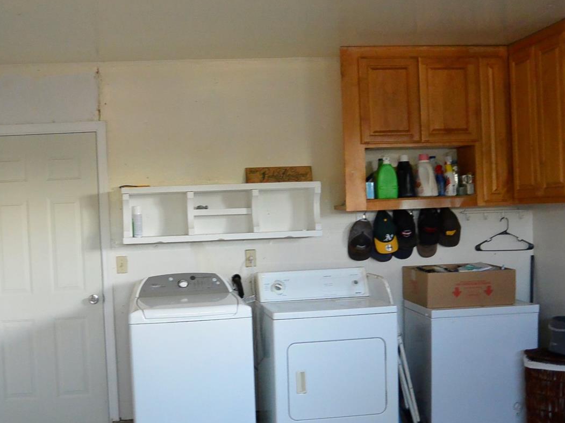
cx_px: 210
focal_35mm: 44
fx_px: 718
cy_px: 239
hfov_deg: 42.6
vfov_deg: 32.8
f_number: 3.8
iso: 1600
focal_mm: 12
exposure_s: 1/60
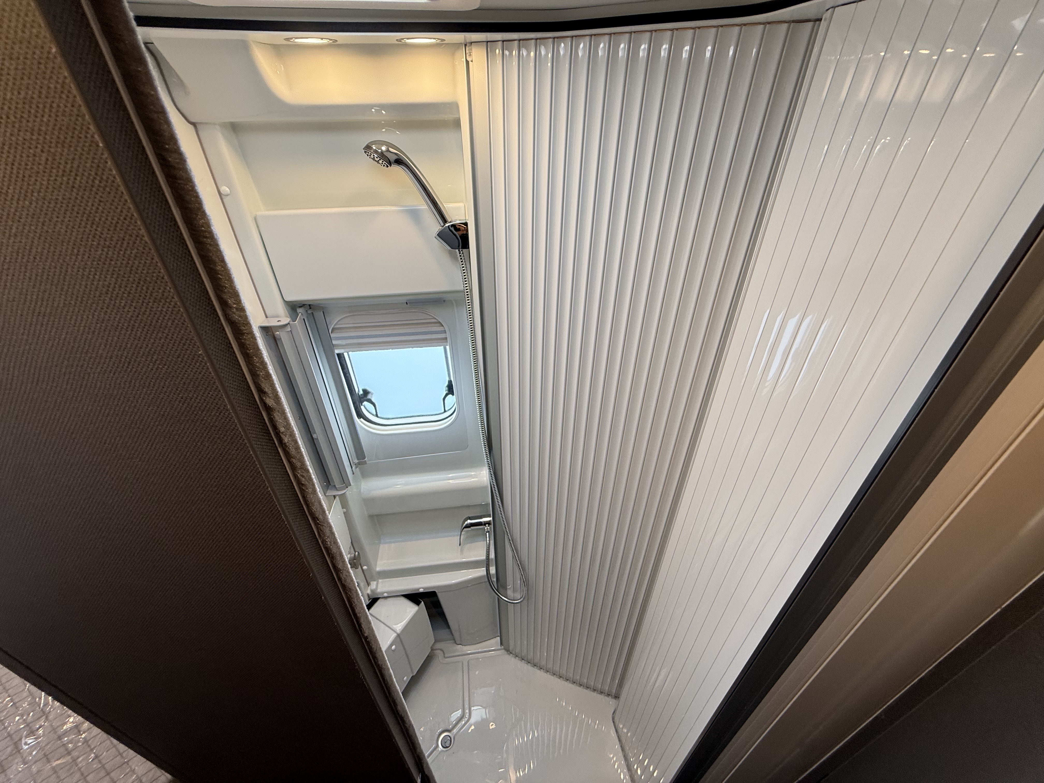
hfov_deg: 102.1
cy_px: 392
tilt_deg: -35.0
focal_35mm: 14
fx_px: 422
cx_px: 522
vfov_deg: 85.7
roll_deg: +0.7
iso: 80
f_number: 2.2
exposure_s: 1/99
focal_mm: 2.22
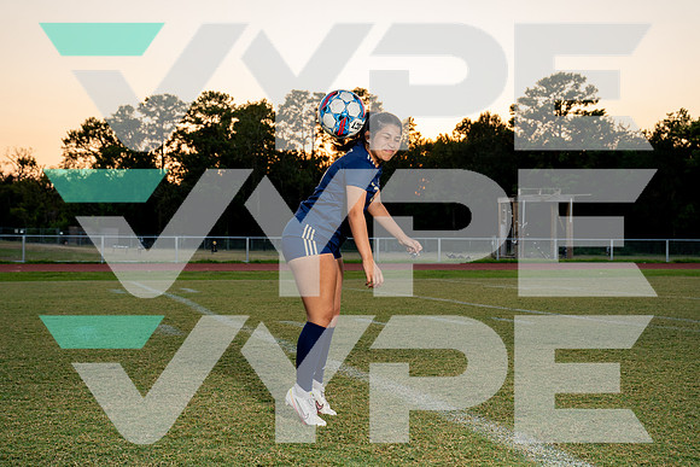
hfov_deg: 40.0
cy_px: 234
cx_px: 350
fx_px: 961
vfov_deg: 27.3
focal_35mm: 49
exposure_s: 1/250
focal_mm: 48
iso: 500
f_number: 5.6
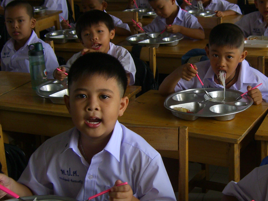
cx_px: 187
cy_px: 83
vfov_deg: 21.3
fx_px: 534
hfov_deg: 27.9
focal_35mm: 69
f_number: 2.8
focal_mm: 7.9
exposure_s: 1/100
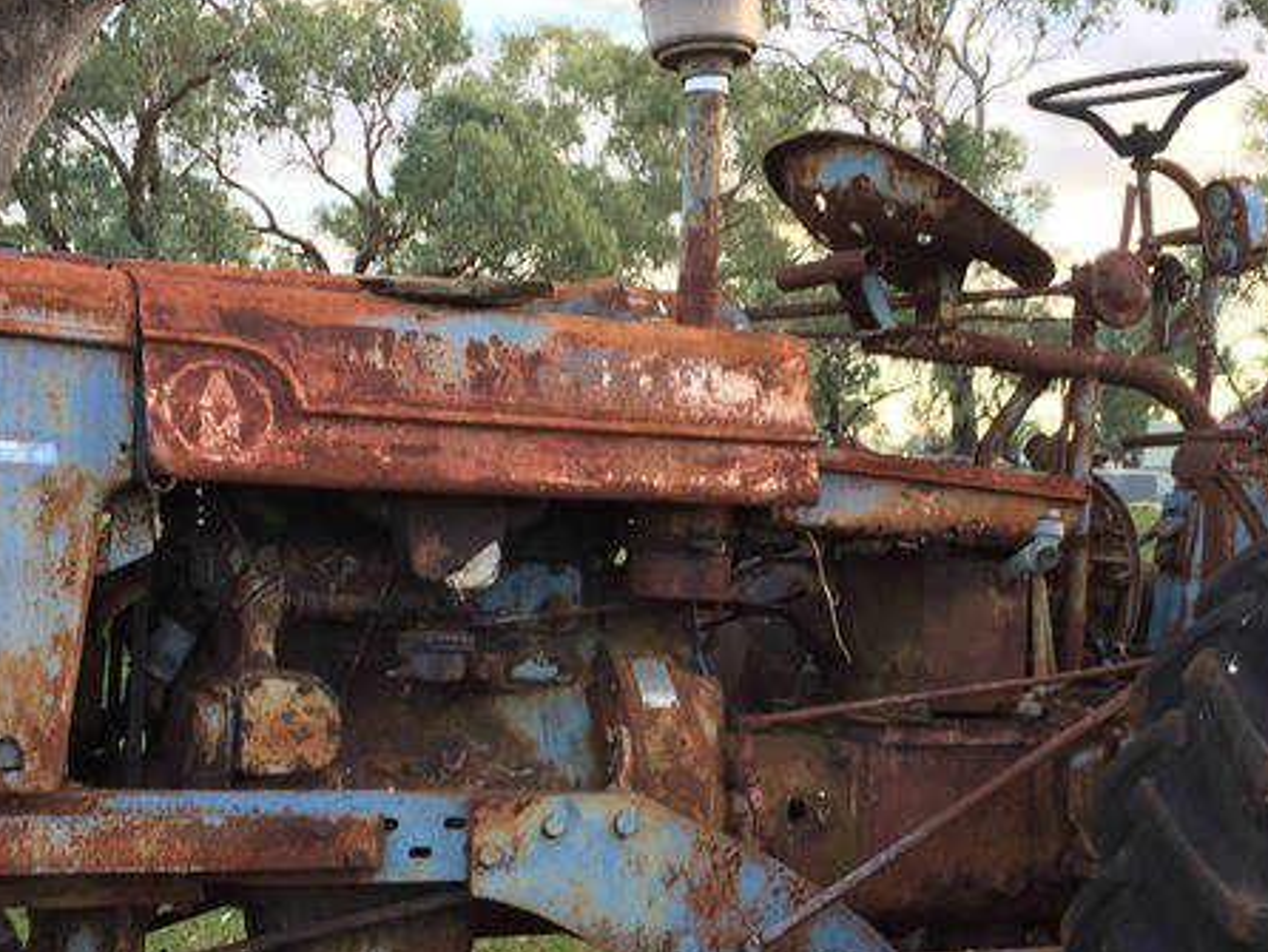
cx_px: 810
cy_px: 730
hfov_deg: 36.5
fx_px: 1906
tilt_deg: -5.3
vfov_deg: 27.6
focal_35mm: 52
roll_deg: -1.0
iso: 32
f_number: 2.2
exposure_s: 1/50
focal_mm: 4.15
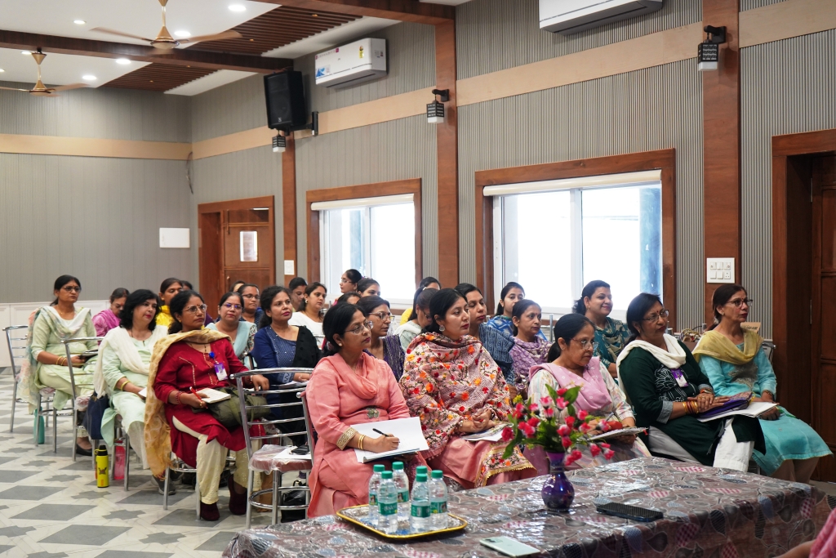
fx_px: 975
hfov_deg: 46.4
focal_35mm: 42
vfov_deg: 31.9
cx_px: 418
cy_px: 279
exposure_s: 1/160
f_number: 4.5
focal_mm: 42
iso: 3200
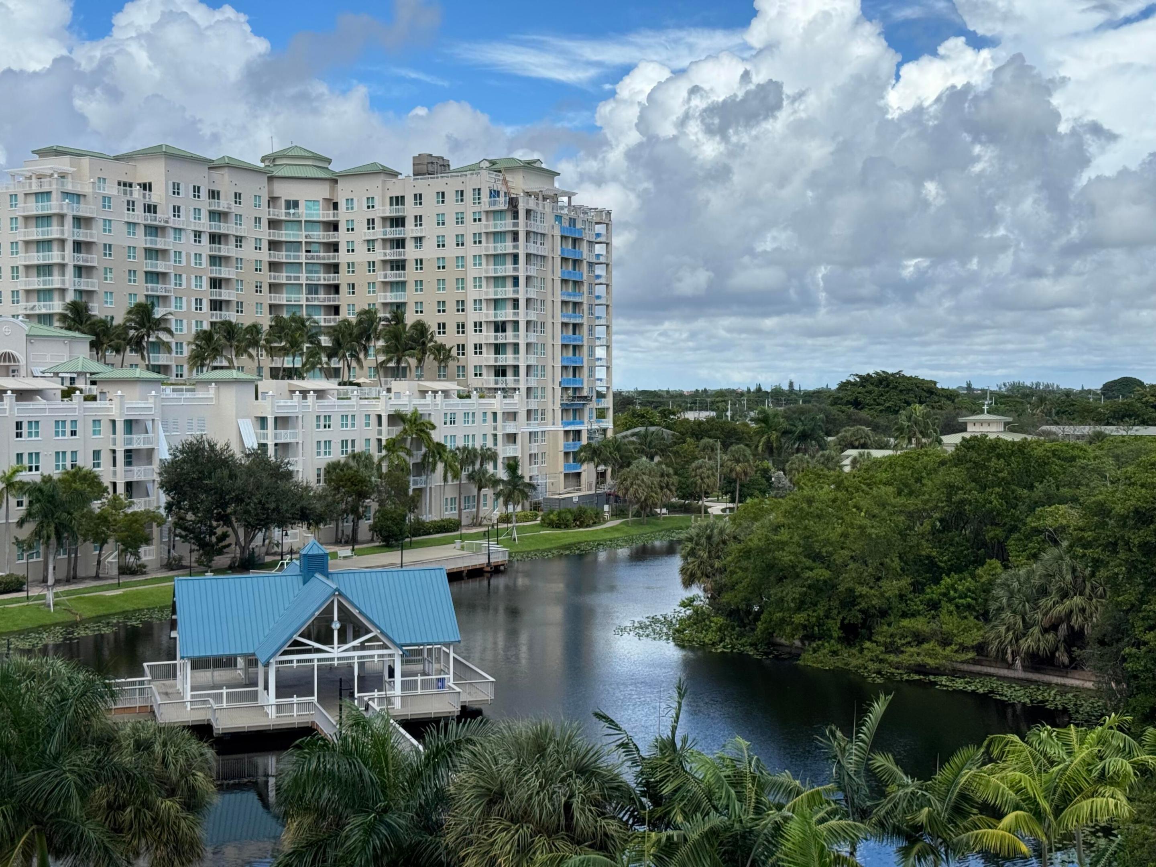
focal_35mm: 48
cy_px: 434
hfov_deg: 39.7
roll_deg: +0.5
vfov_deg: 30.3
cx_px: 578
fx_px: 1603
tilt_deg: -2.5
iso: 64
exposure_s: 1/4310
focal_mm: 6.76
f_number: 1.78
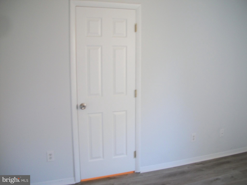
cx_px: 124
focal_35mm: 35
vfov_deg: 40.7
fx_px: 250
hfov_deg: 52.6
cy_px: 92
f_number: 3.1
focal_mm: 6.3
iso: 160
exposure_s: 1/8
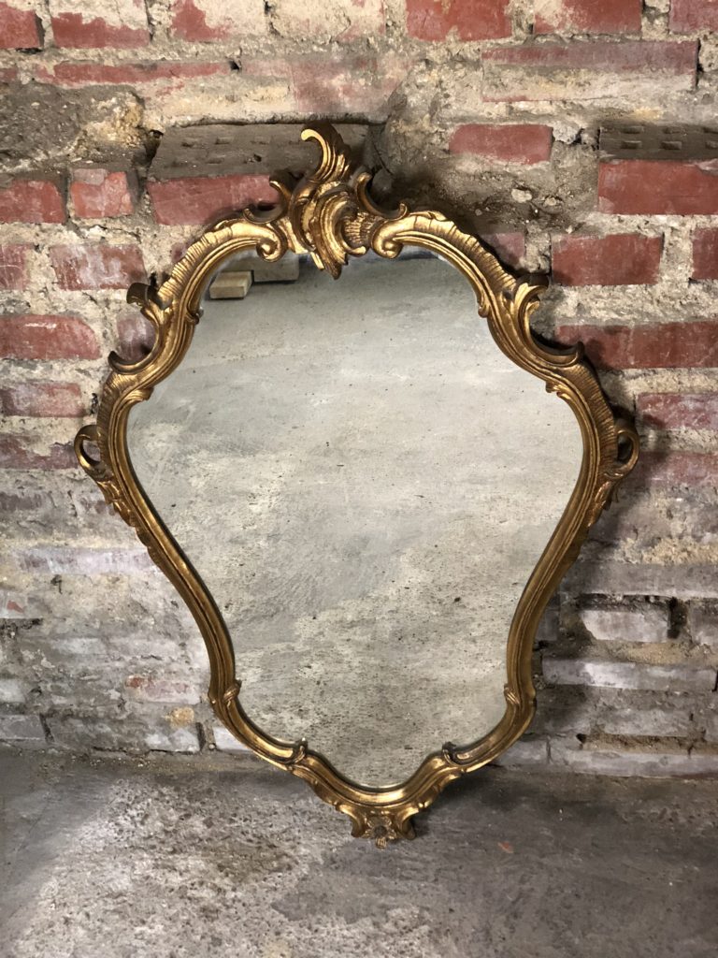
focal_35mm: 52
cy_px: 479
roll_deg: +5.0
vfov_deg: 36.8
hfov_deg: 28.0
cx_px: 359
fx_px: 1438
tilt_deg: -37.1
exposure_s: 1/17
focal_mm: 6
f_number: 2.4
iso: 160
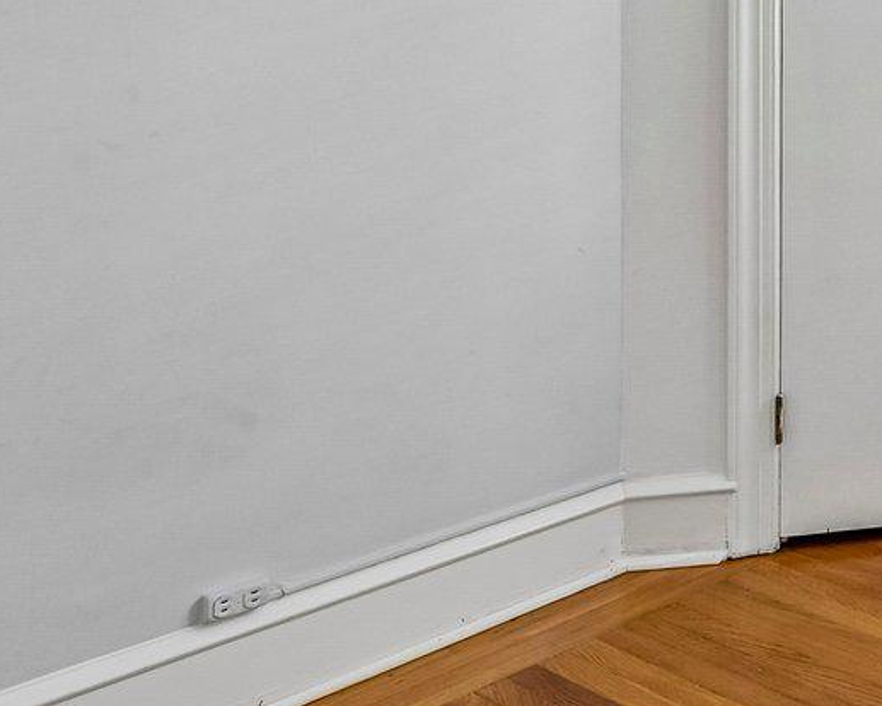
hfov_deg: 25.9
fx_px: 1358
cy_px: -79
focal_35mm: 52
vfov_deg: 26.7
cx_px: 1343
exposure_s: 1/2.5
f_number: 8
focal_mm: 14
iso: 400
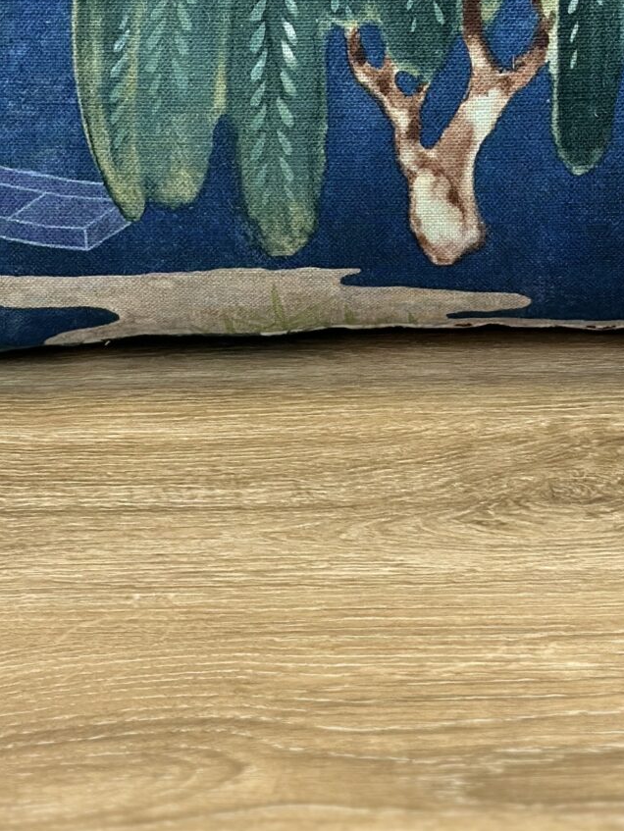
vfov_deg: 13.2
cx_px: 376
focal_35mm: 145
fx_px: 3482
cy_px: -200
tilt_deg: -15.9
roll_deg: +1.8
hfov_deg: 10.2
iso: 100
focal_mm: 6.86
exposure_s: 1/170
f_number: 1.78
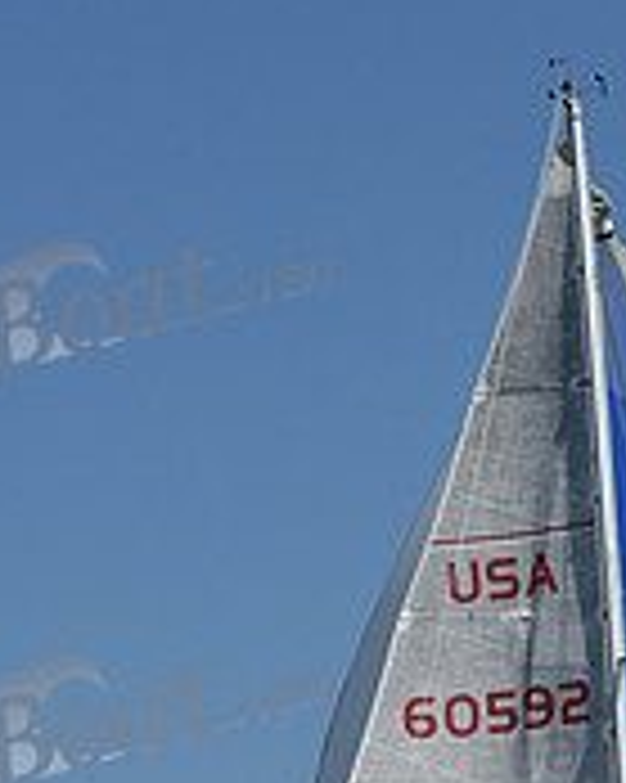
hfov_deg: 7.0
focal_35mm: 219
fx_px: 5076
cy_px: 922
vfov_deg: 8.7
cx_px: 570
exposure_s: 1/1250
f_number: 10
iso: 250
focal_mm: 70
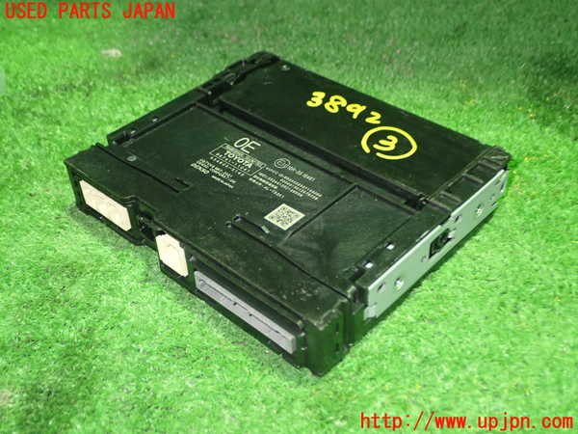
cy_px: 217
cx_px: 289
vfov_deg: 32.9
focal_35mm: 44
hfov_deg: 42.9
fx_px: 735
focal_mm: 7.84
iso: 800
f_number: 2.9
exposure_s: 1/15
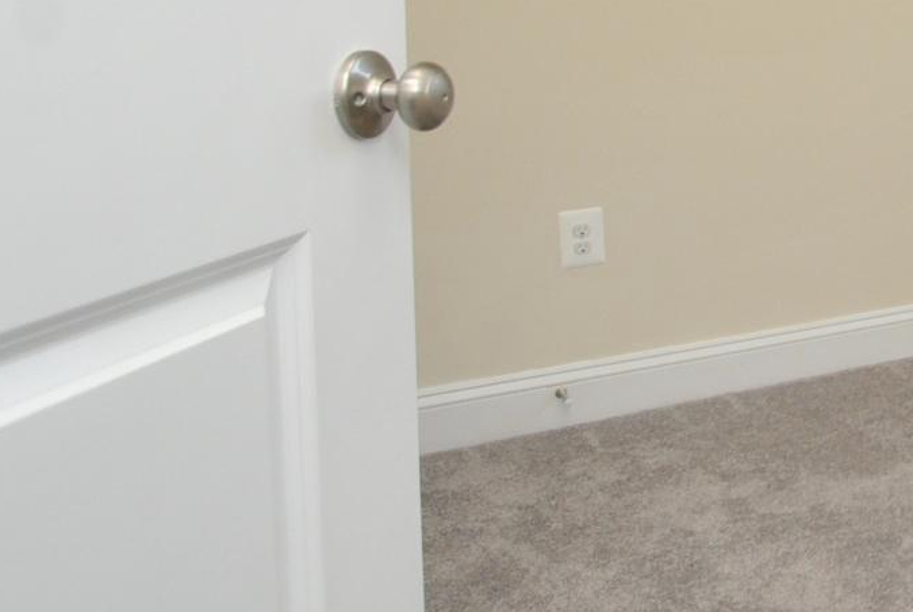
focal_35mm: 43
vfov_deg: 29.8
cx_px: 1184
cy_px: 50
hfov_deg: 33.4
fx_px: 1092
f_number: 4.5
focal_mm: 10
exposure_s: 1/200
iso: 450
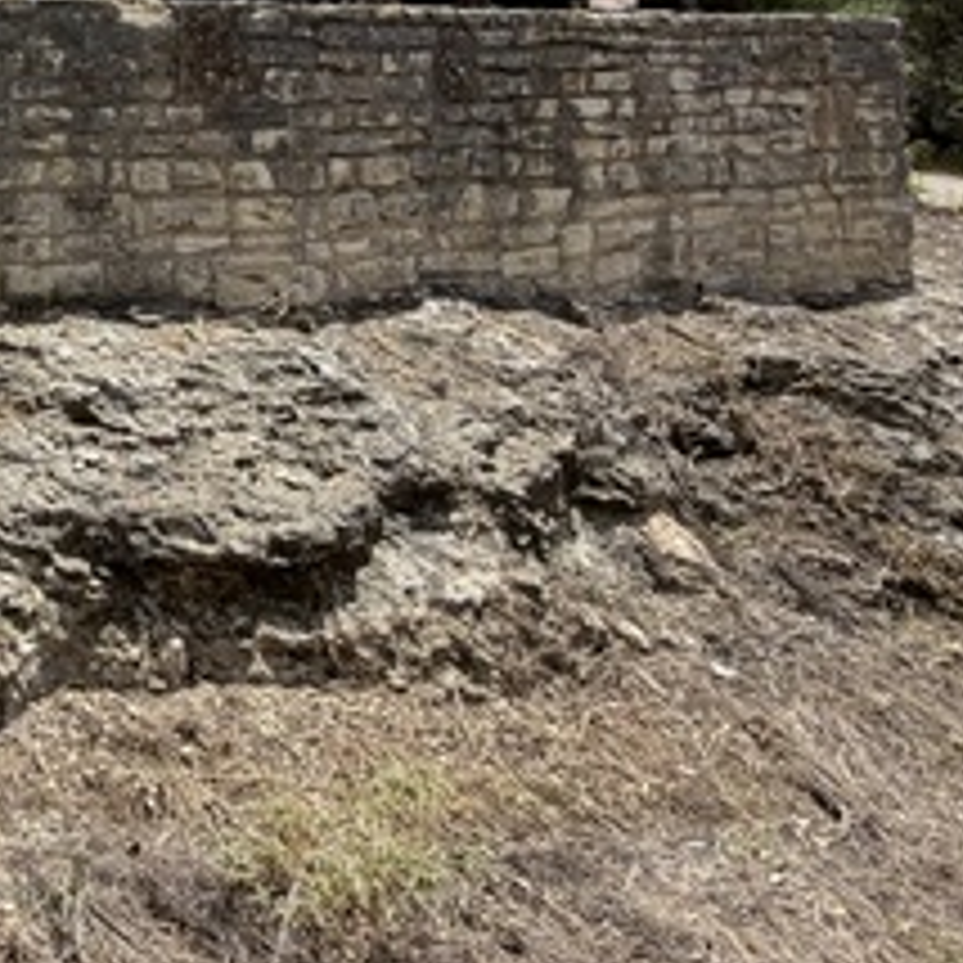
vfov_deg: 39.7
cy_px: 4
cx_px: -392
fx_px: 1165
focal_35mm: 37
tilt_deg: +5.6
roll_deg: +1.1
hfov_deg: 30.7
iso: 25
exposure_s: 1/809
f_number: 2.2
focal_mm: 2.22
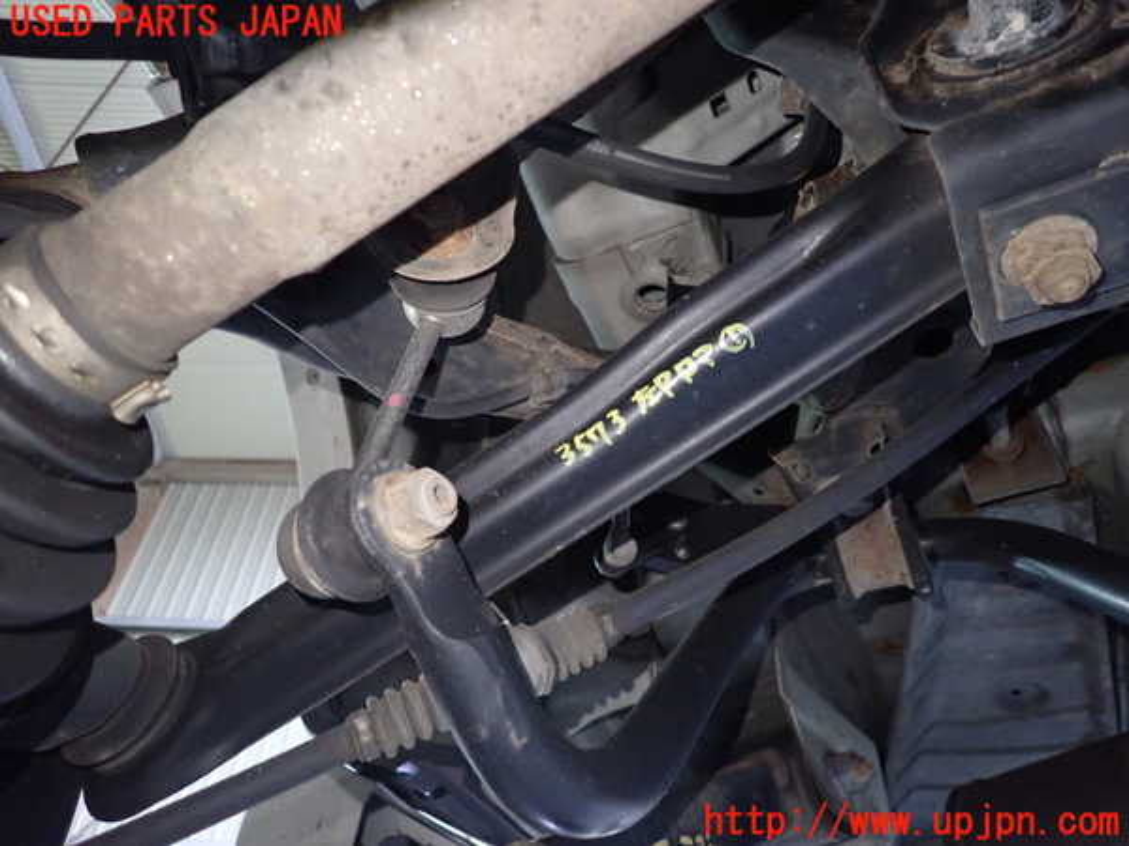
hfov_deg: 69.4
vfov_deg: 54.9
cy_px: 423
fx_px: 815
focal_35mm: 25
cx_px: 564
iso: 800
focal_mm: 4.5
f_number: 2
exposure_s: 1/20
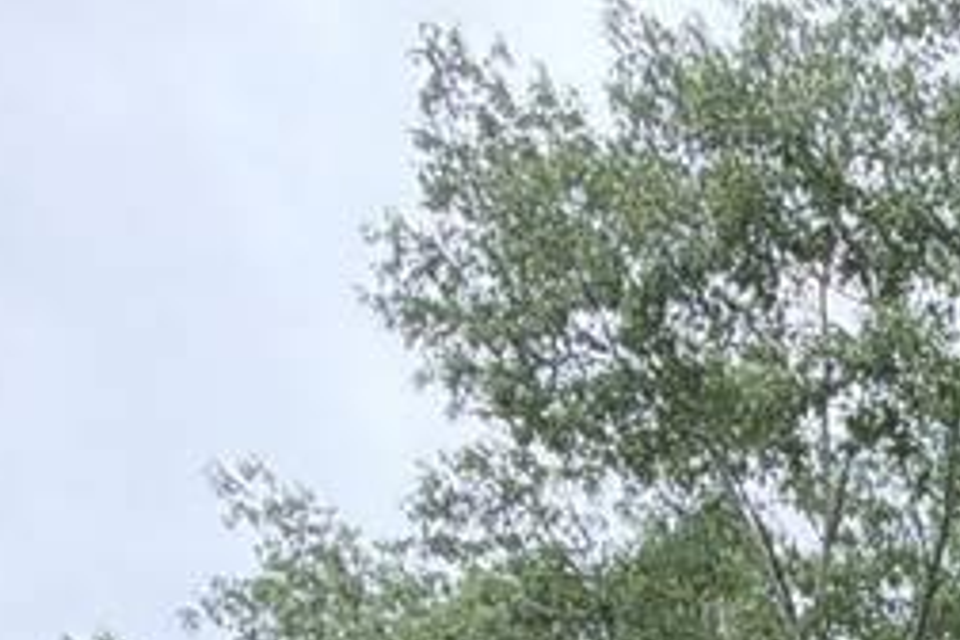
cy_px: 1638
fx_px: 1973
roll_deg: -2.4
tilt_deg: +0.2
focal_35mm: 74
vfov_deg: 12.9
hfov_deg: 23.0
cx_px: 1375
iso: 64
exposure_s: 1/121
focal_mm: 2.22
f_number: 2.2
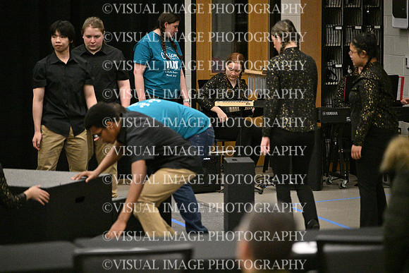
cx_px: 204
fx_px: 1704
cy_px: 136
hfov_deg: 13.7
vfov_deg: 9.2
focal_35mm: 150
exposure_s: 1/1600
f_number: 2.8
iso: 12800
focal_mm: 150
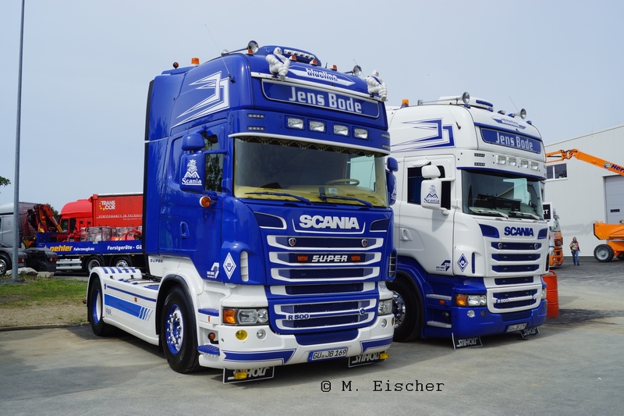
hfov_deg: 57.2
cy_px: 208
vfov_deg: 40.0
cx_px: 312
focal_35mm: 33
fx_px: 572
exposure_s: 1/200
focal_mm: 22
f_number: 13
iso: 100
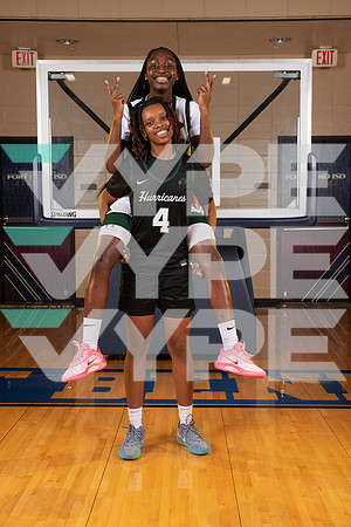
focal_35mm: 46
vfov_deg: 42.7
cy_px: 264
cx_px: 176
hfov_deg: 29.2
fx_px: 673
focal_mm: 46
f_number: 7.1
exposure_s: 1/320
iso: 320
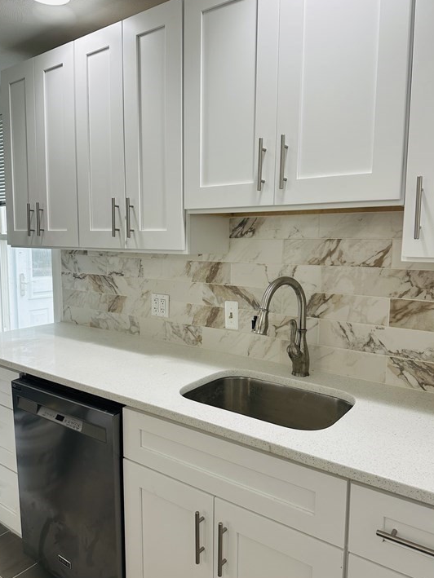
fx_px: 435
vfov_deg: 67.3
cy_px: 289
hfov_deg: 53.1
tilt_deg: -6.8
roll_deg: -0.8
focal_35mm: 26
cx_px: 210
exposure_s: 1/120
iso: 125
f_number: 1.78
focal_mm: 6.86
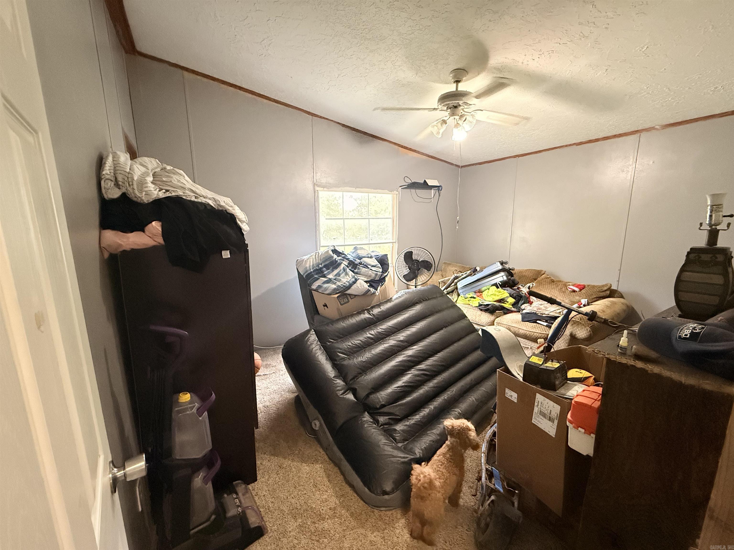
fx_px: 297
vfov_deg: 85.7
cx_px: 367
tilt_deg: -9.5
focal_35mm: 14
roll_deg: +0.1
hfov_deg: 102.1
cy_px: 275
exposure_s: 1/60
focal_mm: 2.22
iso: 1250
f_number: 2.2
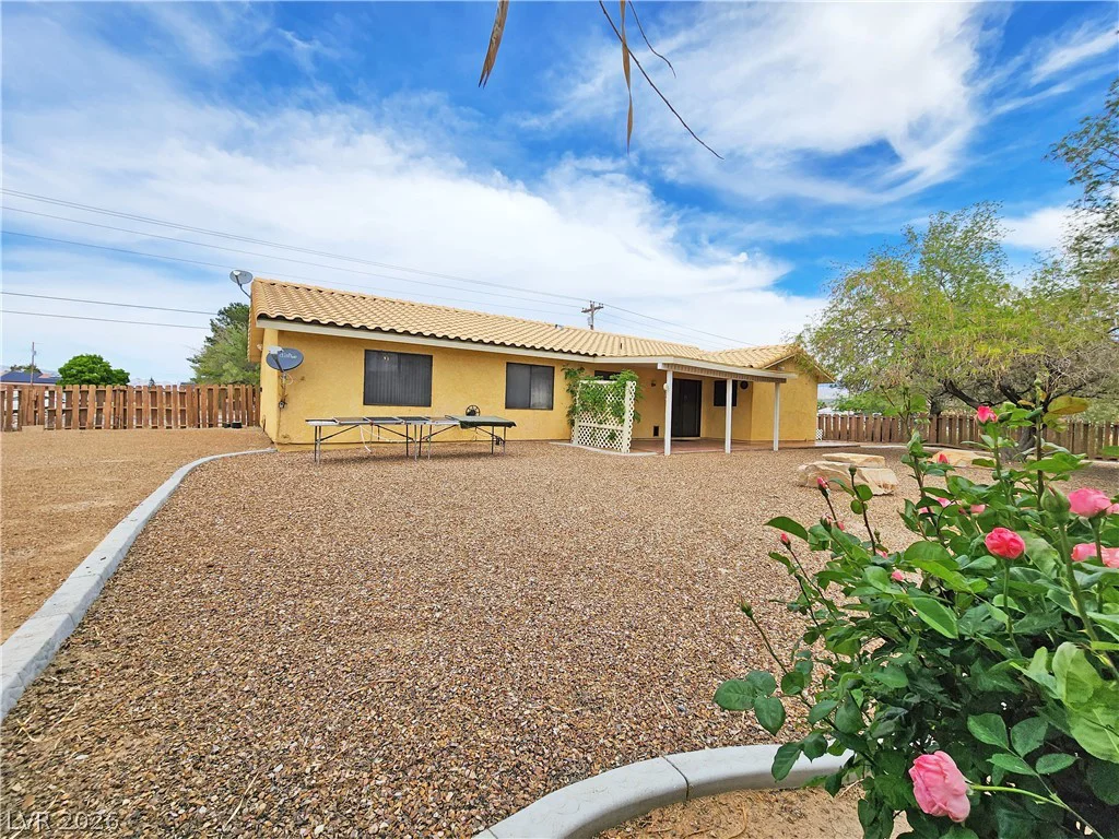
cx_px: 560
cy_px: 420
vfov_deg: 89.9
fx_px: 420
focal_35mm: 13
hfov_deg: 106.2
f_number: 2.2
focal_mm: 2.2
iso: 50
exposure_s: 1/2228
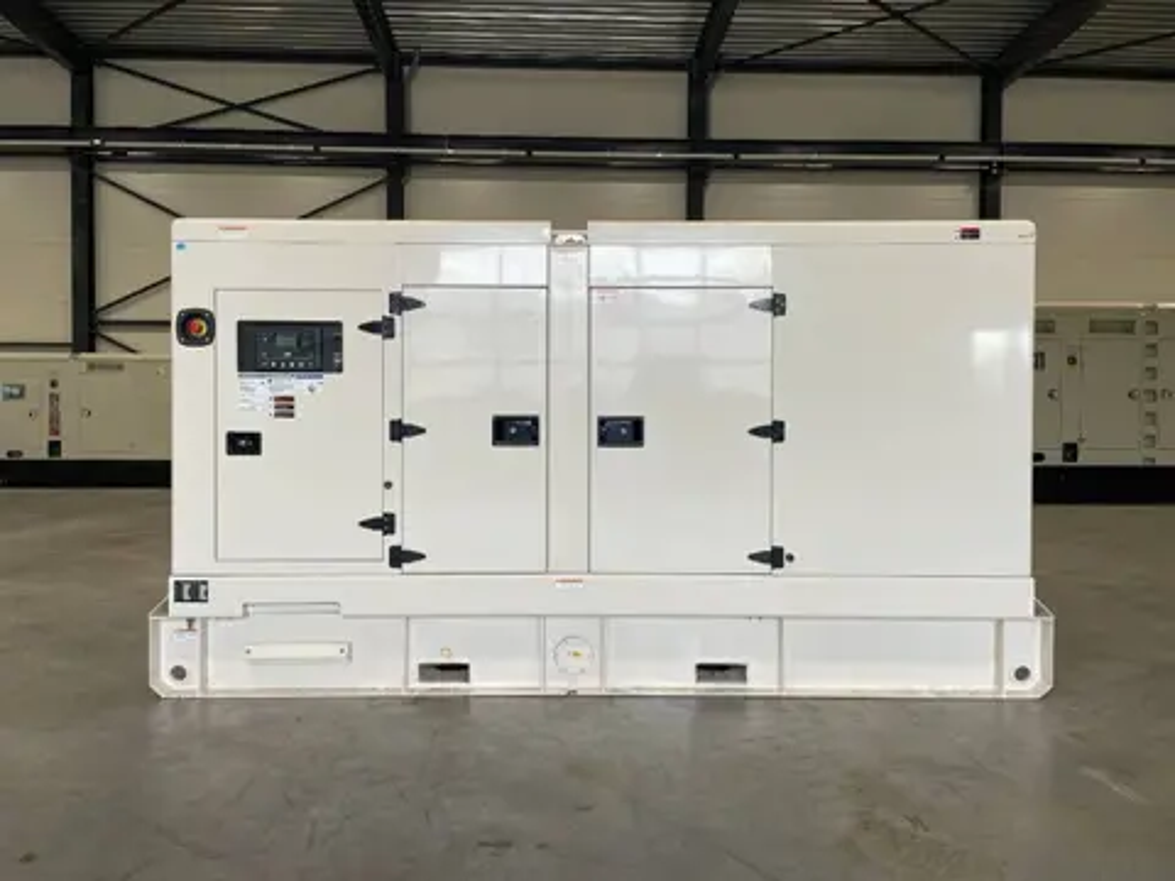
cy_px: 440
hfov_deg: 67.3
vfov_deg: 53.1
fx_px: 883
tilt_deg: -1.8
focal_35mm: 26
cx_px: 588
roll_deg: +0.5
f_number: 1.6
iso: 100
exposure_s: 1/100
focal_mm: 4.2
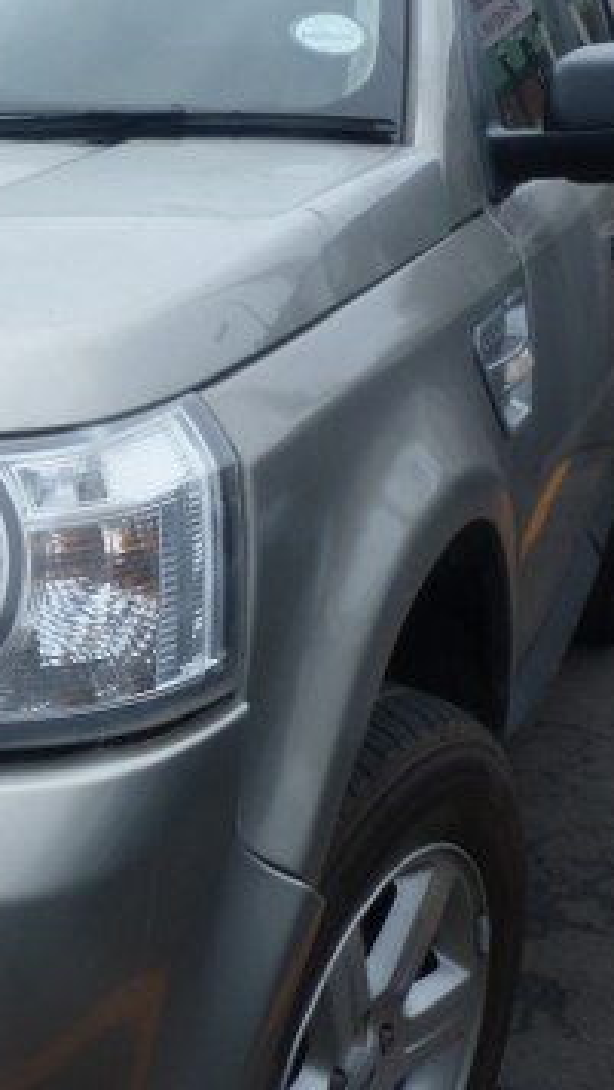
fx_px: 1764
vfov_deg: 34.3
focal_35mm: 61
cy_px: 467
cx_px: -269
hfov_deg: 17.9
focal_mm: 4.5
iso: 80
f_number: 5.6
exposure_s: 1/250
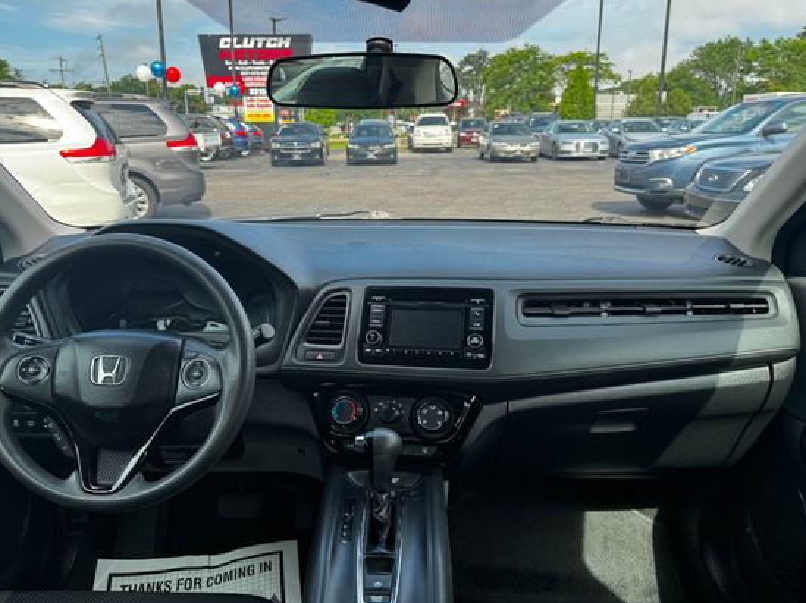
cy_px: 326
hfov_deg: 63.5
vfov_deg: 49.6
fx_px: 652
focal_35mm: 28
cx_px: 401
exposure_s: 1/802
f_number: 1.78
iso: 80
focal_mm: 6.76
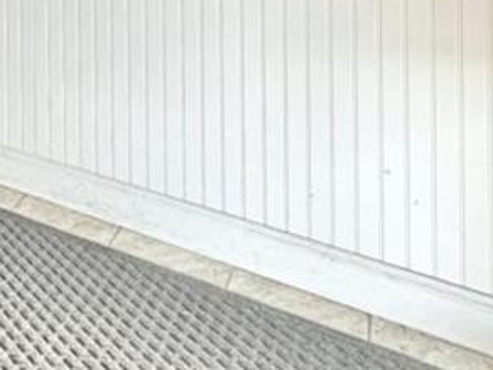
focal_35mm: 49
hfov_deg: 30.8
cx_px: -141
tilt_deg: +0.1
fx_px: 698
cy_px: -184
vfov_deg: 23.7
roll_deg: +0.5
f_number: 2.2
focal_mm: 2.22
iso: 200
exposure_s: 1/60
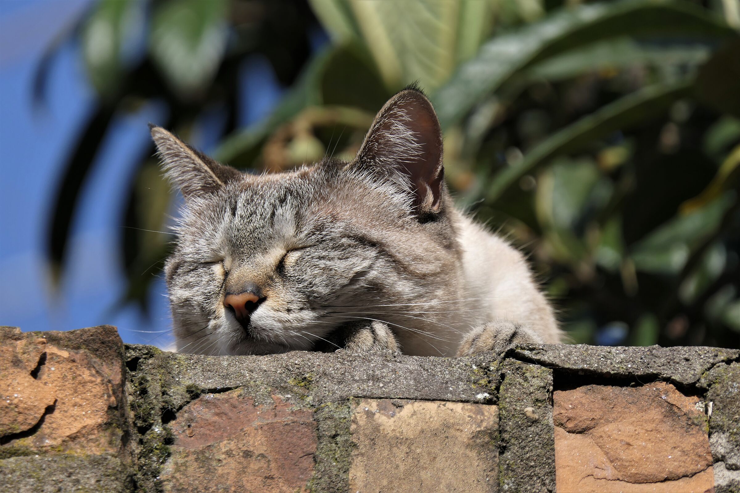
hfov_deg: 5.2
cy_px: 246
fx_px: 8222
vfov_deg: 3.4
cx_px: 370
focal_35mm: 400
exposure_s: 1/800
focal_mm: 147.1
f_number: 4.5
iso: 125
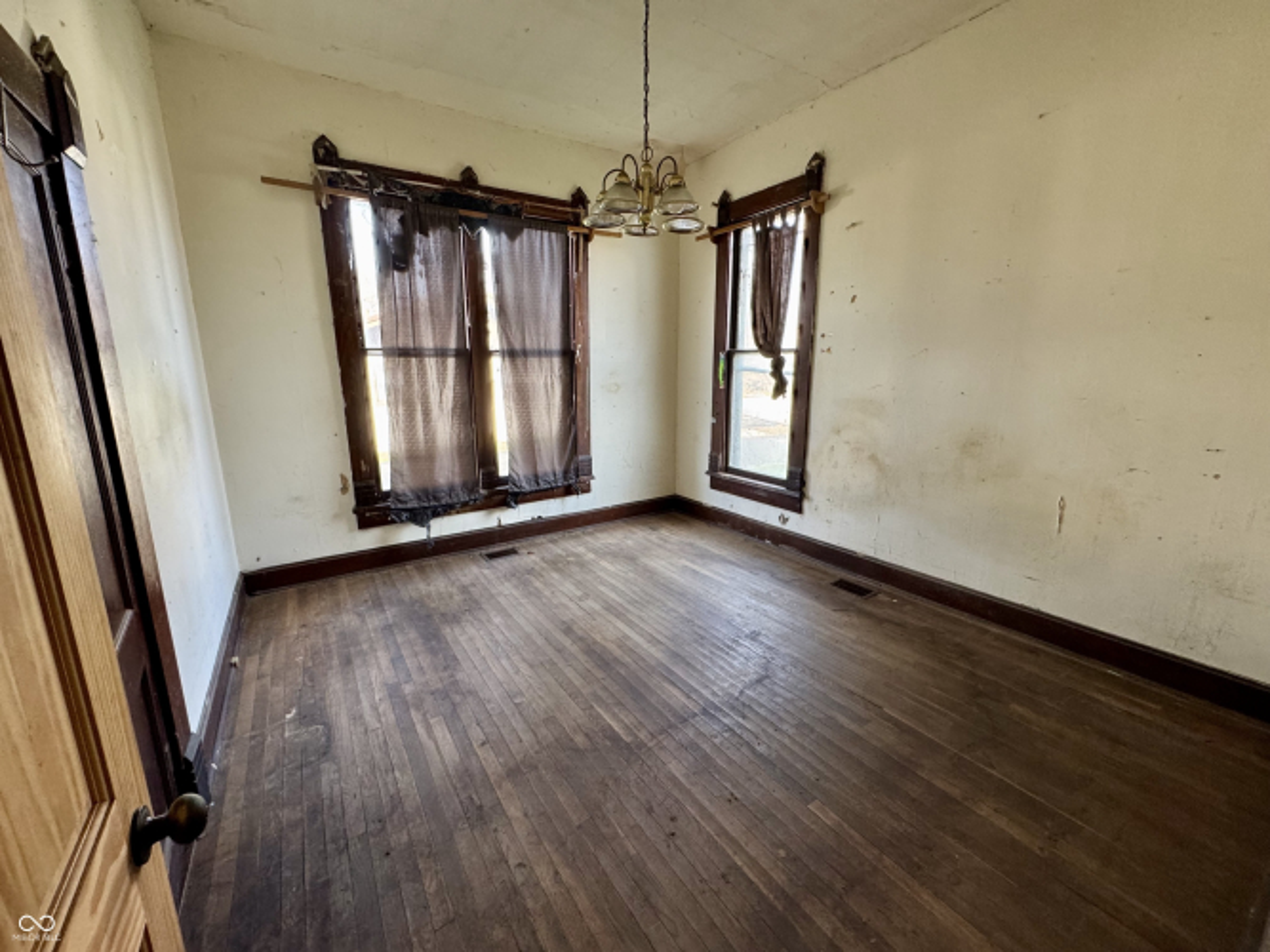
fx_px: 514
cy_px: 476
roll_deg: -0.2
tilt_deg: -12.4
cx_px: 635
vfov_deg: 85.7
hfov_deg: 102.1
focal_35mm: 14
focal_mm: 2.22
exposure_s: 1/99
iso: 250
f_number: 2.2
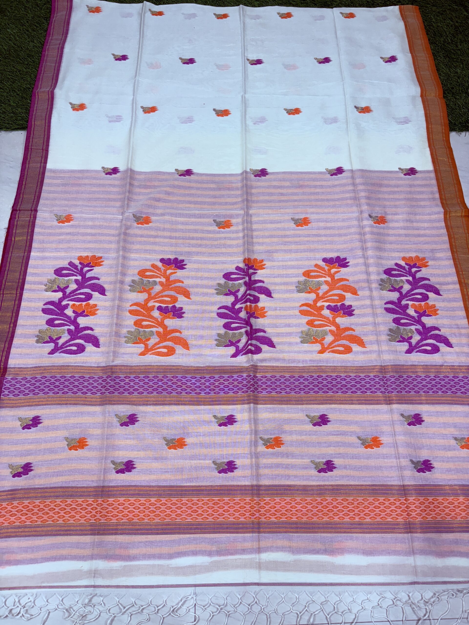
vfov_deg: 67.3
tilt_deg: -64.9
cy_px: 312
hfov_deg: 53.1
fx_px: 470
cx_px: 234
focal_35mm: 26
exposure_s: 1/100
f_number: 1.6
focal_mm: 5.96
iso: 64
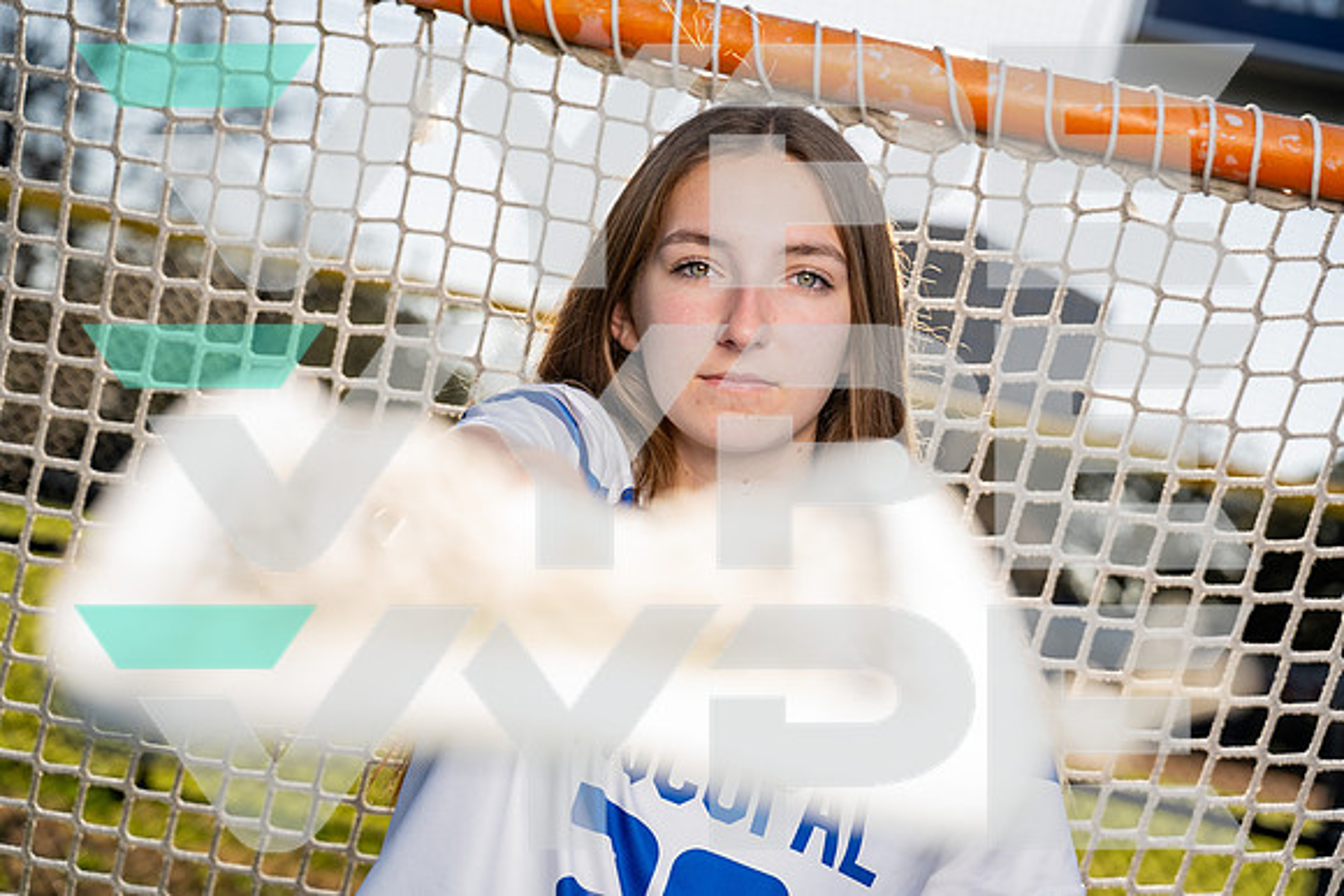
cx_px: 672
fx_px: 2614
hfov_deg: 28.8
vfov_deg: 19.5
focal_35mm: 70
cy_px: 448
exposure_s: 1/640
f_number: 4
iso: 100
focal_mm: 70
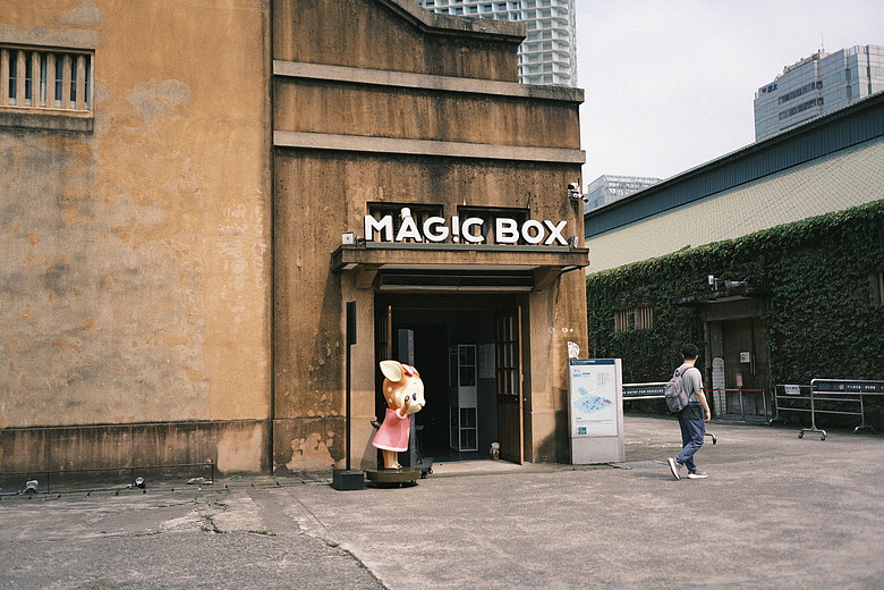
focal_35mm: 35
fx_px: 859
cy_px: 295
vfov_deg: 37.9
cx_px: 442
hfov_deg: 54.4
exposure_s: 1/1000
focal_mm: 35
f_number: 2.2
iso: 50
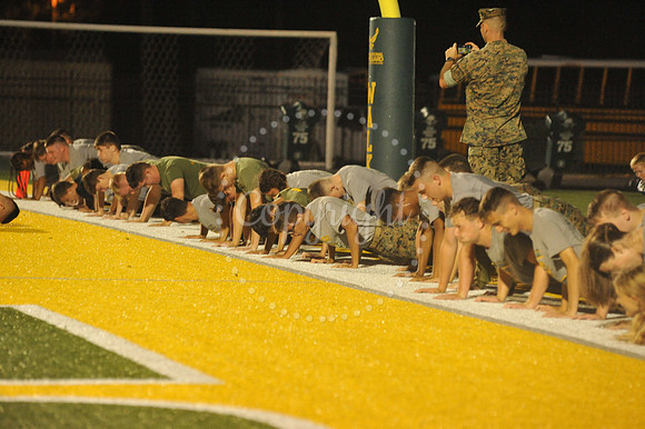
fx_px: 3581
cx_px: 322
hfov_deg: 10.3
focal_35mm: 200
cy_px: 214
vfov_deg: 6.9
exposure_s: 1/250
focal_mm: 200
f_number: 5
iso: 6400
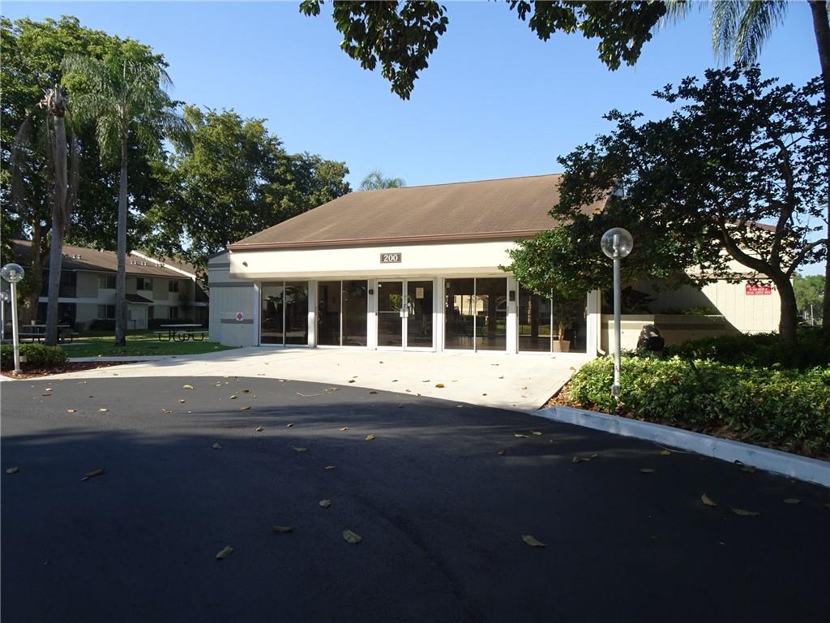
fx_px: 575
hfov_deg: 71.6
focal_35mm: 24
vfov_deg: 56.8
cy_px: 312
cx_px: 415
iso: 80
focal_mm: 4.13
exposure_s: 1/500
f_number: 3.5
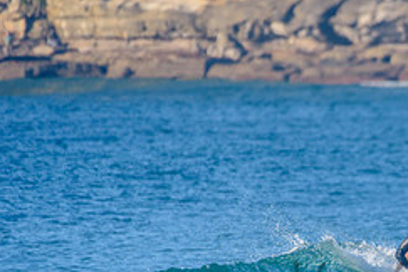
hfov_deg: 1.7
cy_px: 273
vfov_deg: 1.2
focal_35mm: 1192
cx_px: 467
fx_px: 13508
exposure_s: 1/2000
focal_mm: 500
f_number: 5.6
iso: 360
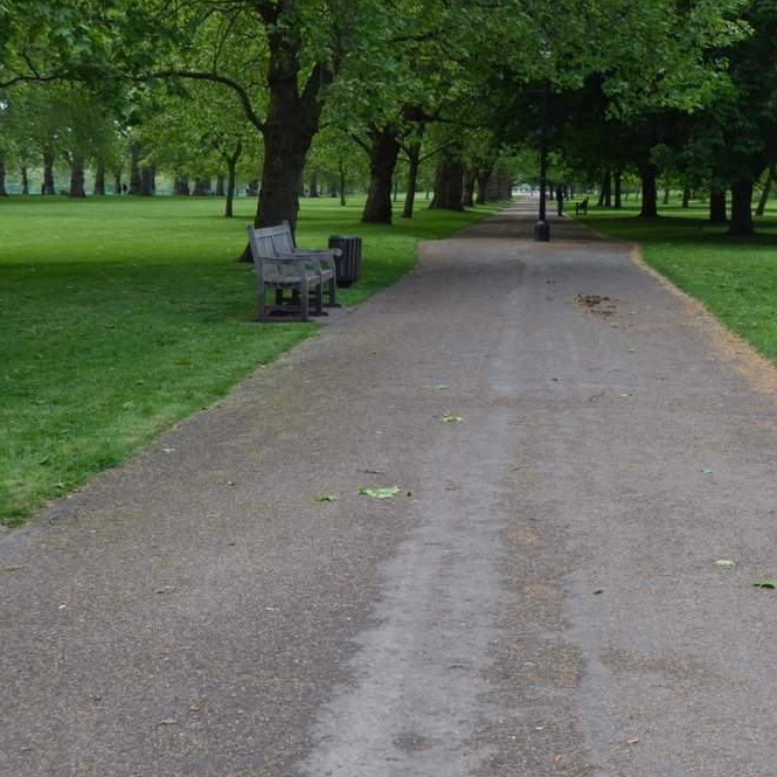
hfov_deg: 28.1
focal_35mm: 61
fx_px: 1540
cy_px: 391
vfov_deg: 28.3
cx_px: 526
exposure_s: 1/250
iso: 400
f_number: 7.1
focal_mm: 31
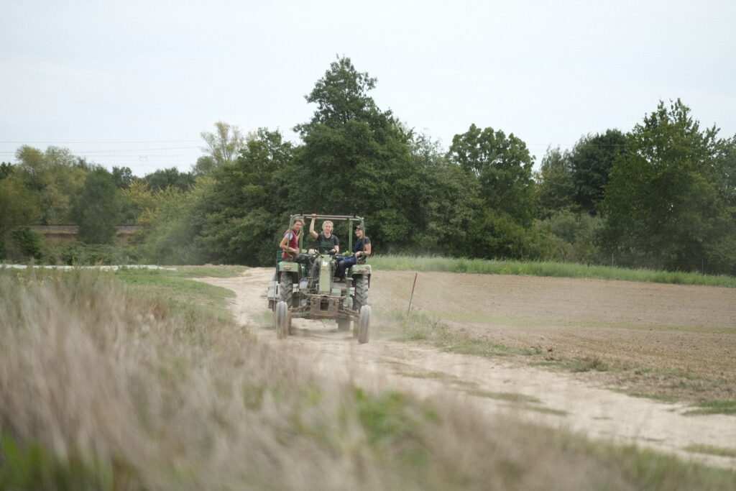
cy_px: 246
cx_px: 368
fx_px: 1717
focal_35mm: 84
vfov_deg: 16.3
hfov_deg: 24.2
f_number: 1.2
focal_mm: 56
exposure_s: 1/4000
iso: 160
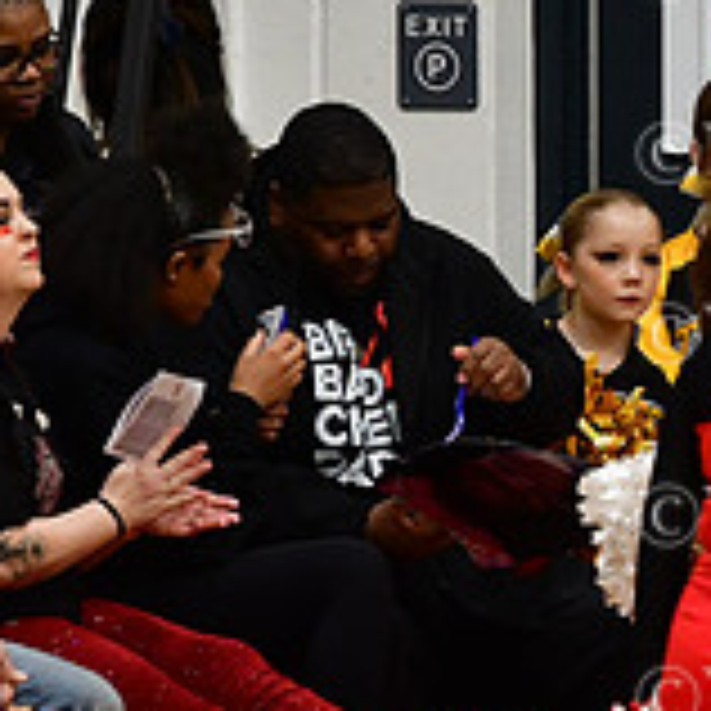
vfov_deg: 2.0
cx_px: 1287
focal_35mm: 866
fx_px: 20124
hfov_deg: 2.0
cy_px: 425
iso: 4000
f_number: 3.5
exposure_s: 1/500
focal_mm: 185
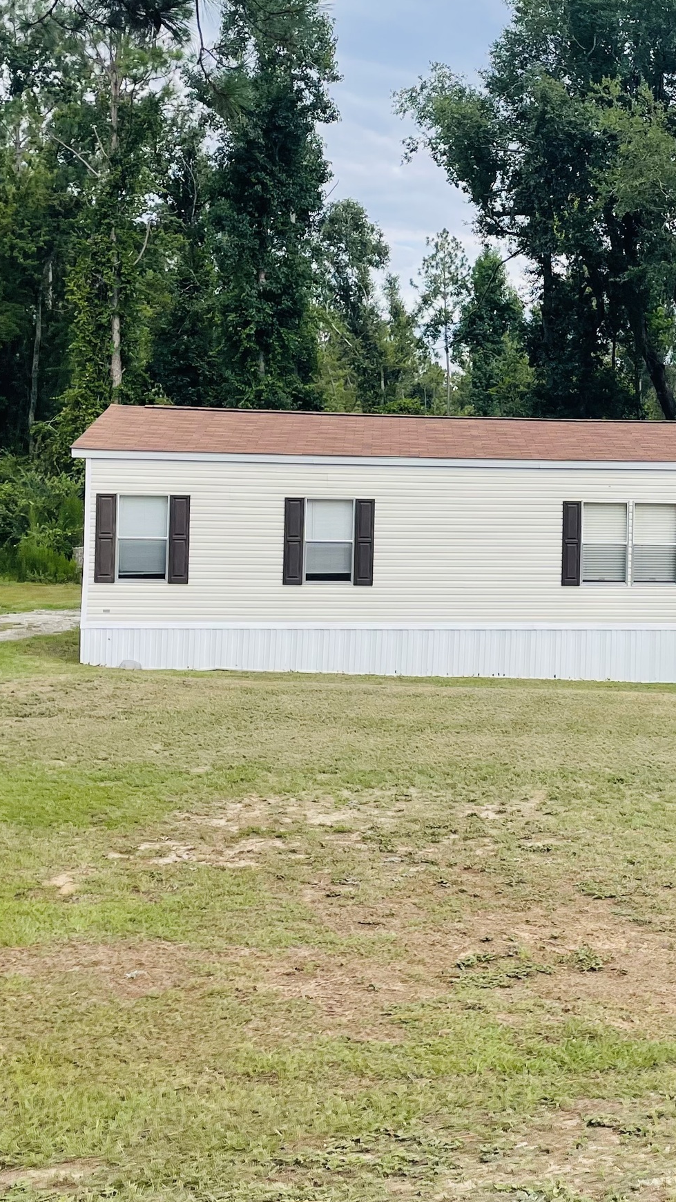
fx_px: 1593
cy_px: 492
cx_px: 632
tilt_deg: +1.7
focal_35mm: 50
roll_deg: +0.3
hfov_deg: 23.2
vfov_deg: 41.2
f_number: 1.6
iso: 32
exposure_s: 1/1221
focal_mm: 4.2
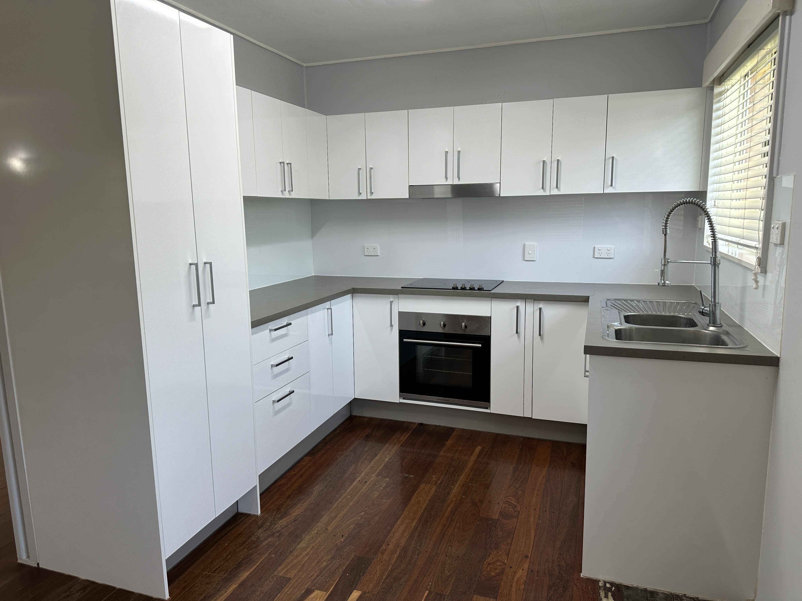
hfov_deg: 71.6
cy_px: 300
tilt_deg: -8.9
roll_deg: +0.9
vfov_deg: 56.8
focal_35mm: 24
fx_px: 556
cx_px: 401
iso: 80
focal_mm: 6.86
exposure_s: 1/100
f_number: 1.78
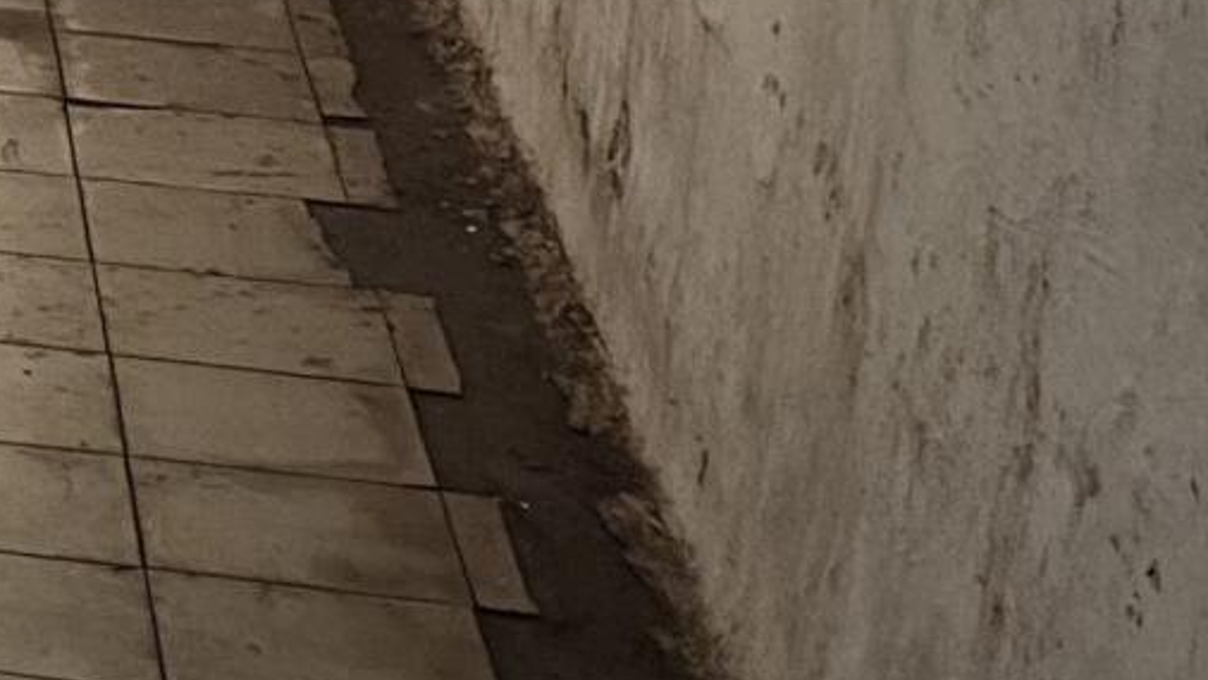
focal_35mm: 155
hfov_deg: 11.1
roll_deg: -0.7
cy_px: -289
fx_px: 4966
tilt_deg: -14.8
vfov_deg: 7.7
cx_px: -1896
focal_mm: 6.76
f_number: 1.78
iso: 640
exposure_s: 1/60
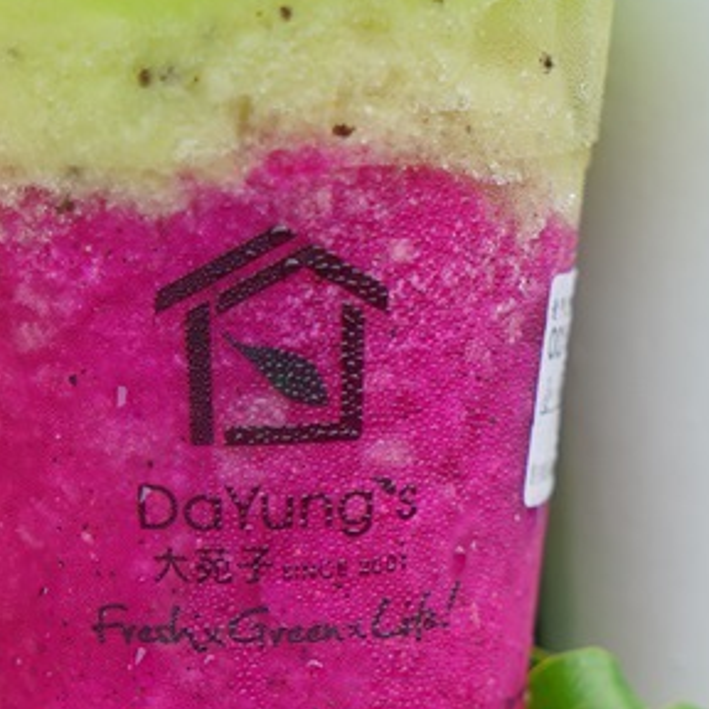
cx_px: 234
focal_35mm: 111
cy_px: 383
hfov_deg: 15.7
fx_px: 2572
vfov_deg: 15.7
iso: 160
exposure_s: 1/60
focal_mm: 47
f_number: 5.6
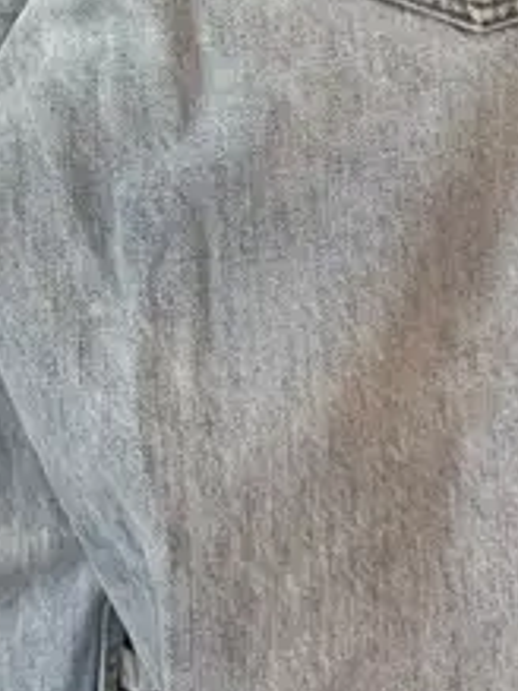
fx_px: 1578
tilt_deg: -7.7
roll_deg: -0.7
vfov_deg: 22.4
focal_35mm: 79
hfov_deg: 18.5
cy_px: -183
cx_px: 107
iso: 125
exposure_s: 1/100
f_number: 1.78
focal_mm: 6.76
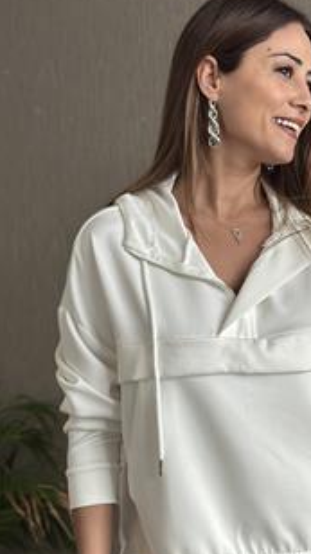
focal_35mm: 86
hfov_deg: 13.9
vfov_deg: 24.6
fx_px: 1262
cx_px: 279
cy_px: 371
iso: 400
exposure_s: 1/60
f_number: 1.78
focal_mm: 6.86
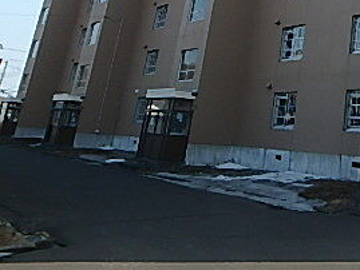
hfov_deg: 32.9
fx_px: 520
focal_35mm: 50
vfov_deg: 26.4
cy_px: -40
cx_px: 406
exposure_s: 1/640
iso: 125
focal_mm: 3.7
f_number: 3.5
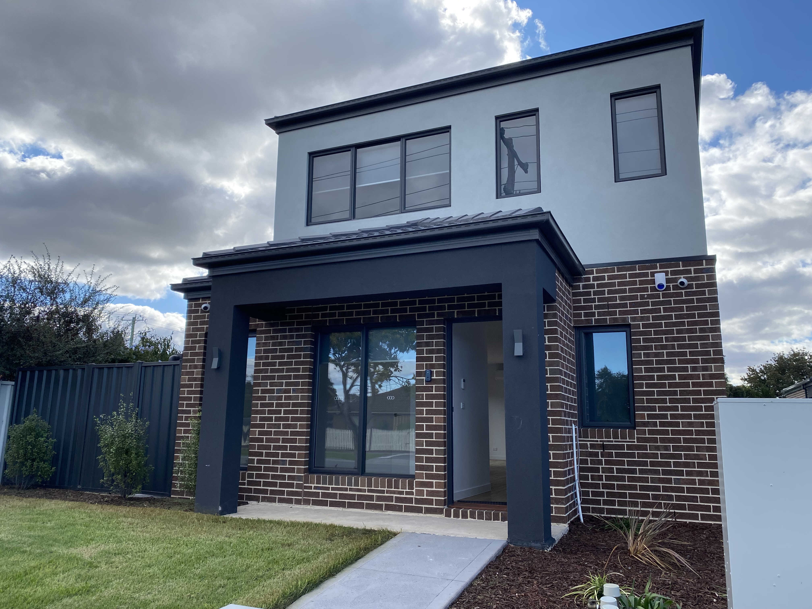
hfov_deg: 67.3
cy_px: 304
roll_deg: -1.0
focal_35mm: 26
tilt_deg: +10.2
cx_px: 406
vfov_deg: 53.1
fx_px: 610
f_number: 1.8
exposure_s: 1/1754
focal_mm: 4.25
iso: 32
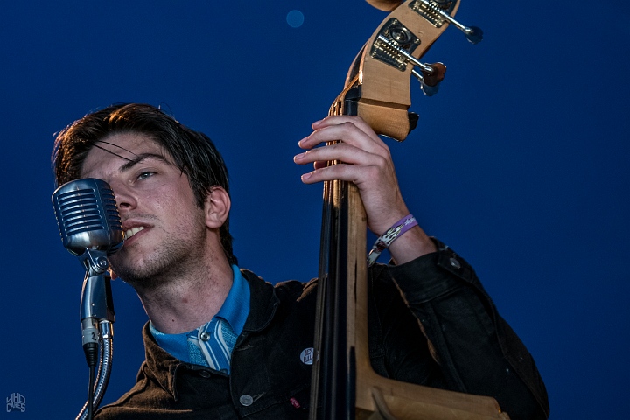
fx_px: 3045
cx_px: 315
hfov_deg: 11.8
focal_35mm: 174
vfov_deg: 7.9
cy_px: 210
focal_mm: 116
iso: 800
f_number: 2.8
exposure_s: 1/100
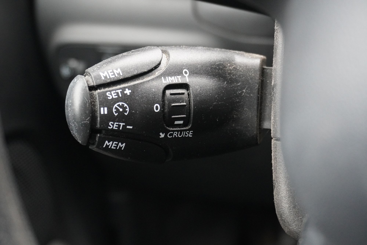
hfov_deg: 41.1
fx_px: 490
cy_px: 122
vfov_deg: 28.1
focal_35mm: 48
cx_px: 184
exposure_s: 1/50
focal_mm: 32
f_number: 5
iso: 4000
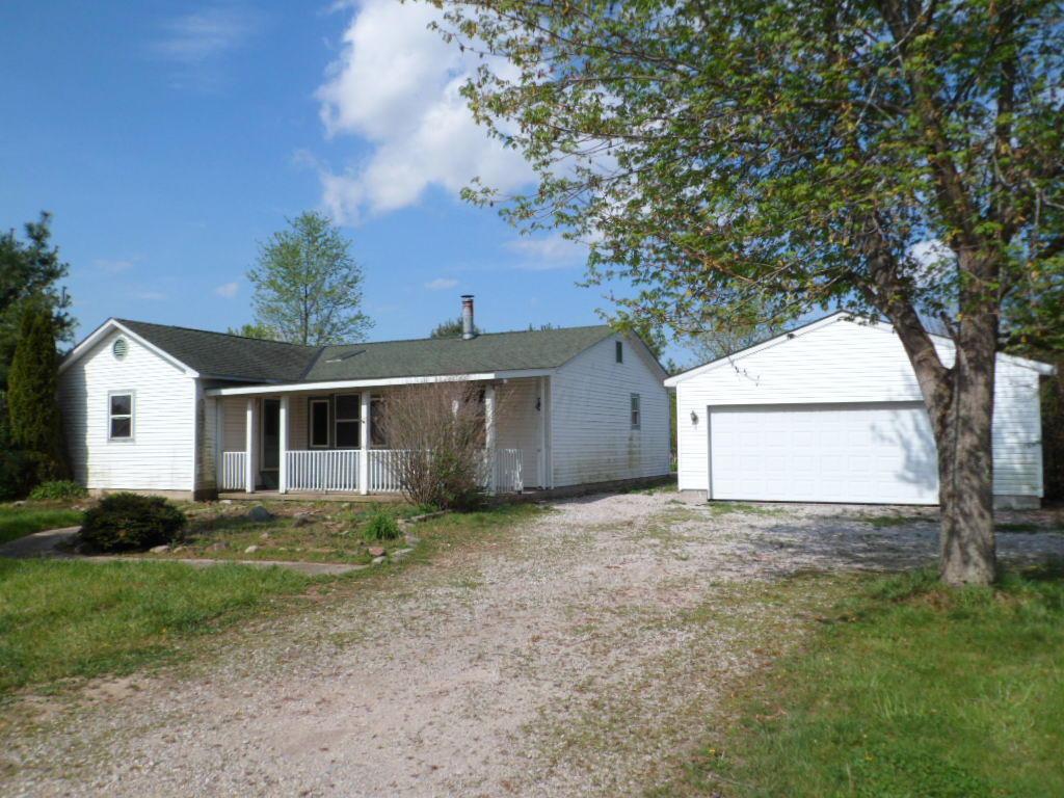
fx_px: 830
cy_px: 399
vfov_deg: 51.4
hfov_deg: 65.3
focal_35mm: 27
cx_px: 532
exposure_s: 1/180
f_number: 9.2
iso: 80
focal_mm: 4.9
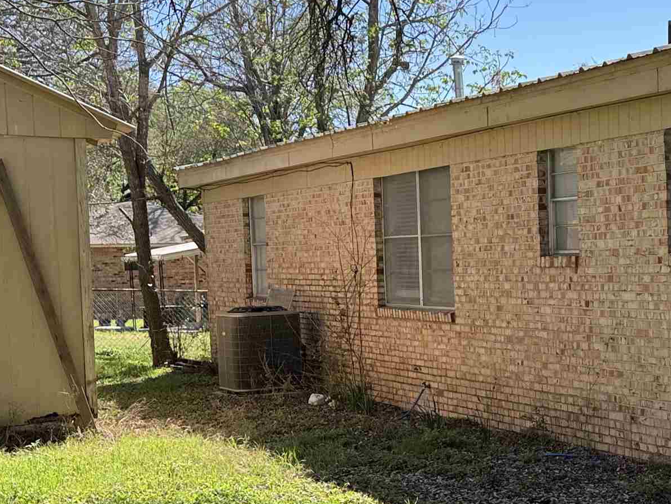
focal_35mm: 62
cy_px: 329
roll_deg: +1.1
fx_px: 1202
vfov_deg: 23.6
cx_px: 600
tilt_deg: -4.7
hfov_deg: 29.9
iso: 80
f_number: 1.78
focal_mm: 6.76
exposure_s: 1/1339
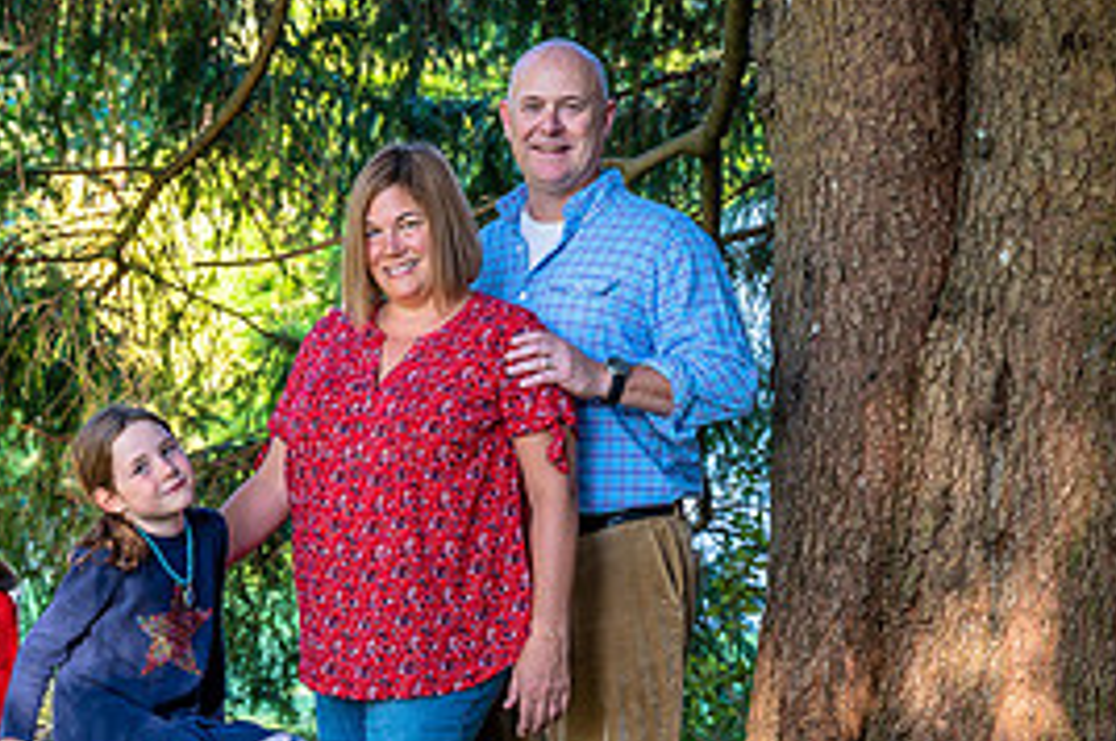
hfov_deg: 17.8
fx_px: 3561
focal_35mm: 115
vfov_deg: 11.8
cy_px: 606
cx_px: 356
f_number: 5
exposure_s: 1/100
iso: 200
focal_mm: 51
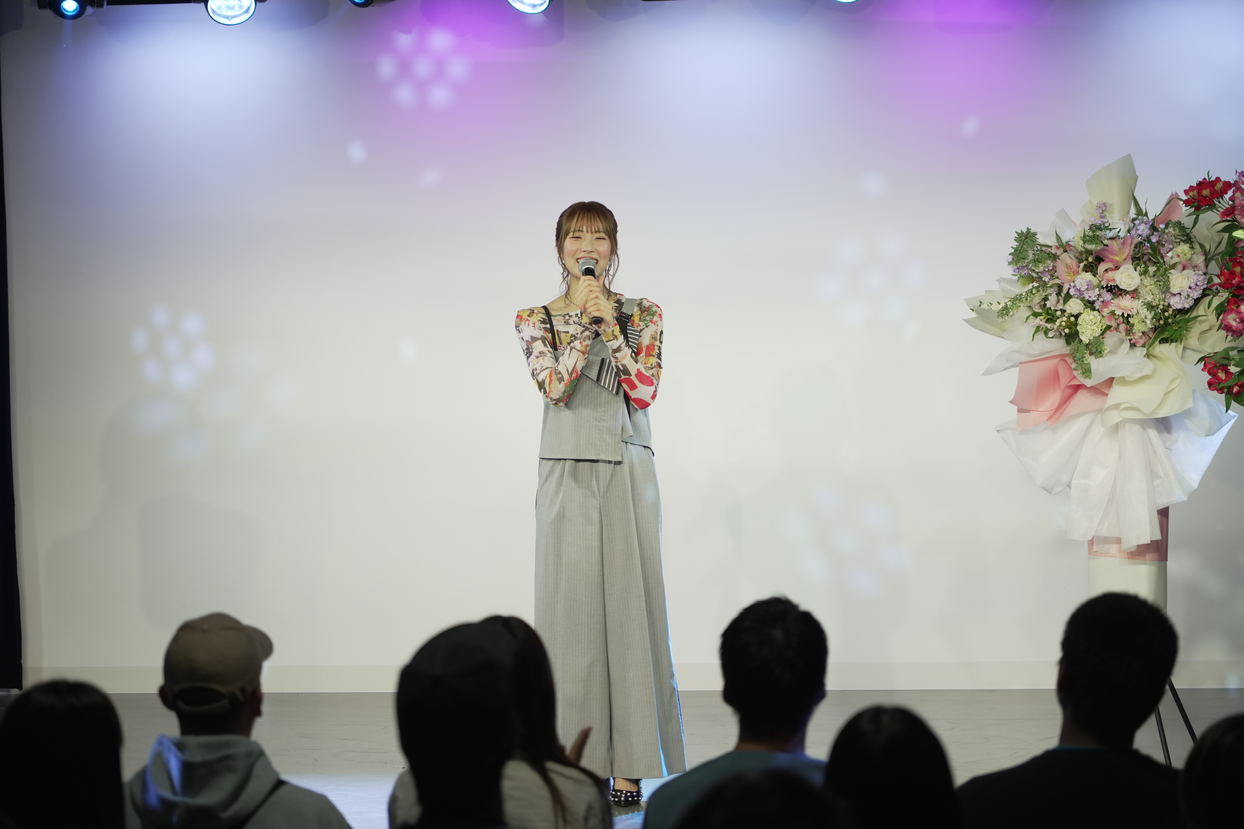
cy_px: 414
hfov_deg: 19.5
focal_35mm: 105
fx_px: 3628
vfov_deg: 13.0
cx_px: 622
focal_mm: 105
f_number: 4
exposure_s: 1/320
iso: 1250
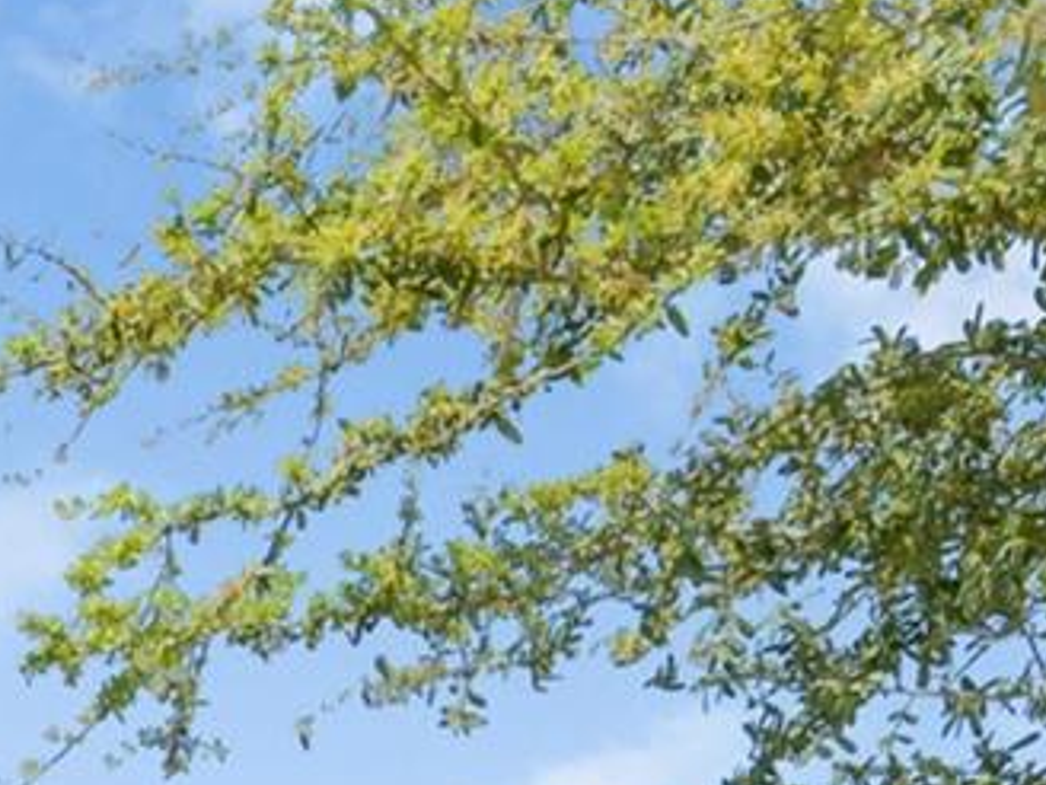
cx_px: -880
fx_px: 2538
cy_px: 1781
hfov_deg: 18.1
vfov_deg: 13.6
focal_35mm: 84
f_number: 11
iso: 500
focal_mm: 14
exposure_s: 1/1000
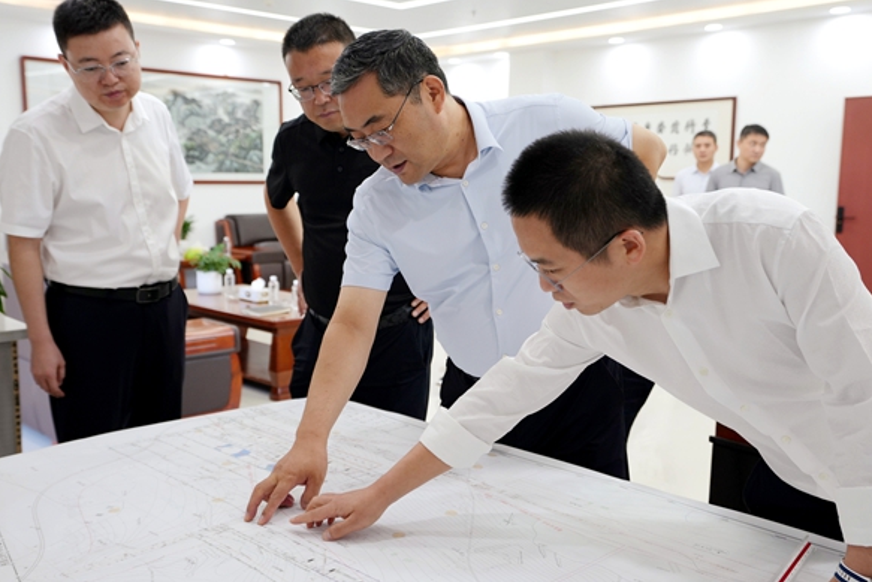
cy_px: 289
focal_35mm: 36
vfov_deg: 36.9
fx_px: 872
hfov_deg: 53.1
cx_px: 432
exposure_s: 1/160
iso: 500
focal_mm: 35
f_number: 4
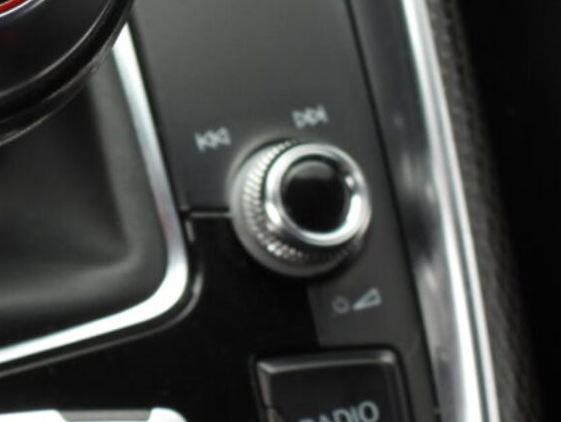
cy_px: -135
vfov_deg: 11.6
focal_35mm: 124
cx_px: -59
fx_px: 2011
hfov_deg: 15.5
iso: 100
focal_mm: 7.9
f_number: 3.2
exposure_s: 1/60
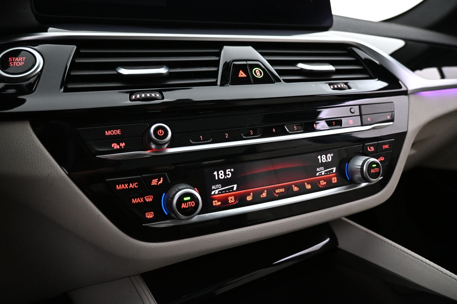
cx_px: 228
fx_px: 305
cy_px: 152
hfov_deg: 73.7
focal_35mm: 24
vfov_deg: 53.1
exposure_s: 1/60
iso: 4000
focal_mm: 16
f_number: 3.5
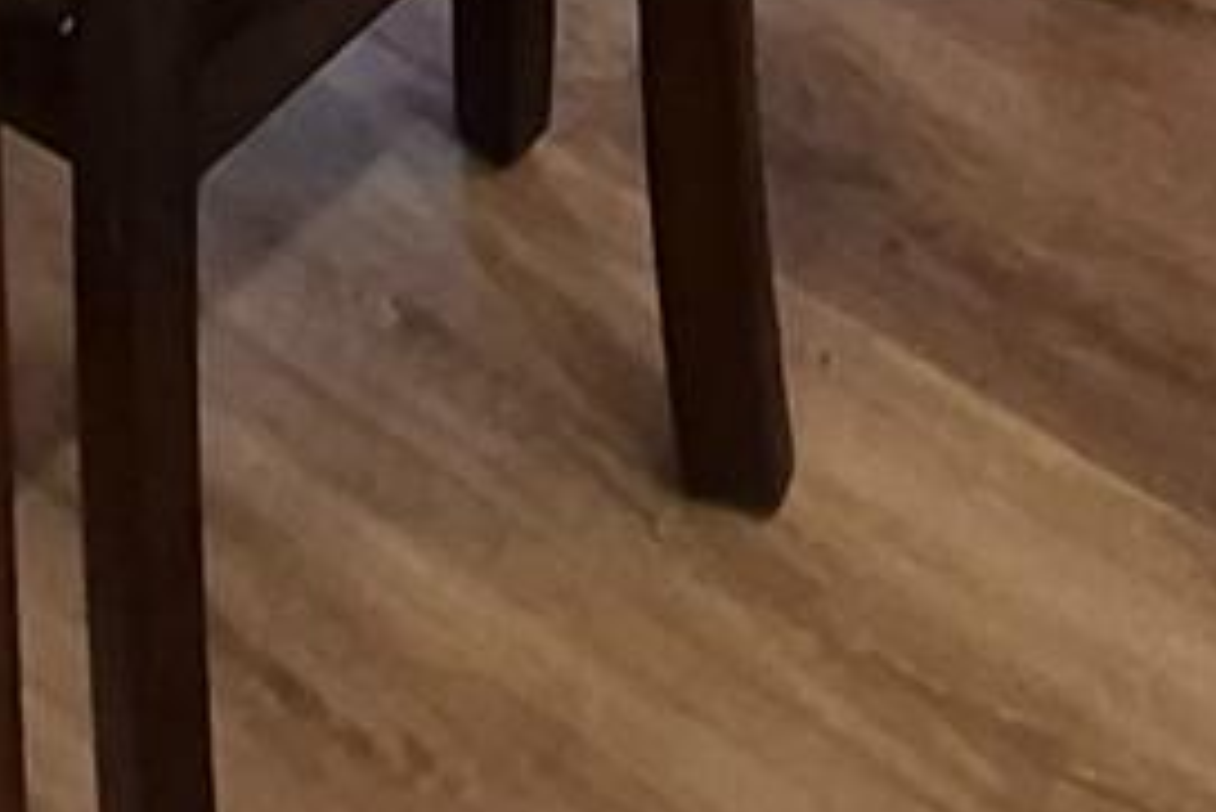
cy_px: -2149
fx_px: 3447
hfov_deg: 19.9
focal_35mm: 102
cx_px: 808
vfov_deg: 8.7
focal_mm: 1.74
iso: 160
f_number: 2.2
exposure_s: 1/60
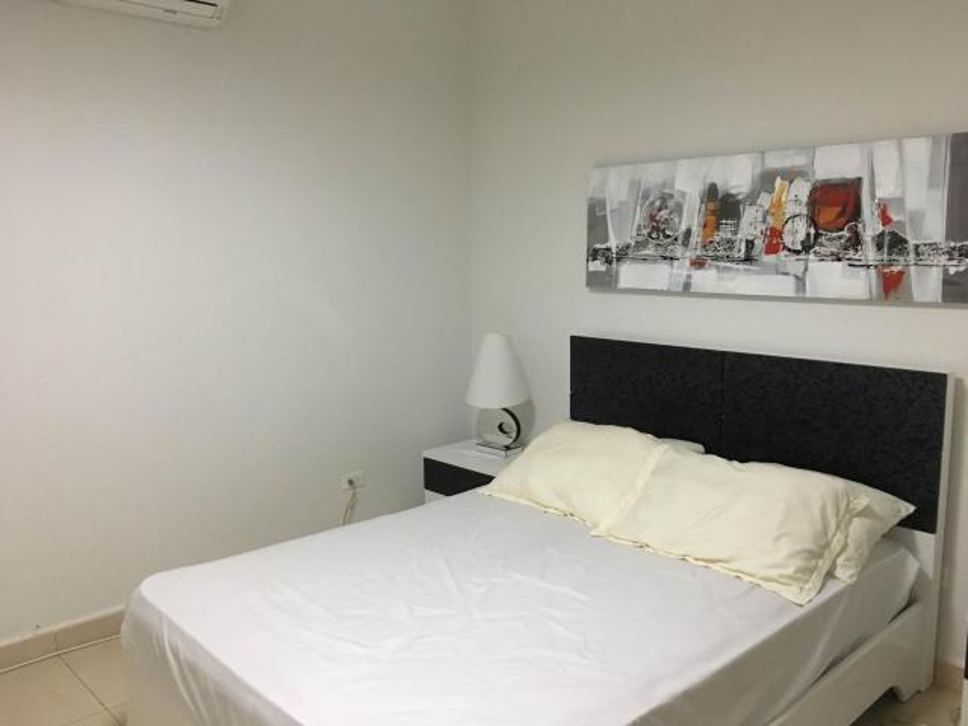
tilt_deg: -8.9
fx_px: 811
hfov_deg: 61.7
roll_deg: +0.4
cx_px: 484
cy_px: 363
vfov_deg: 48.2
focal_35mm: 29
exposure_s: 1/24
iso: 200
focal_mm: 4.15
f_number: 2.2
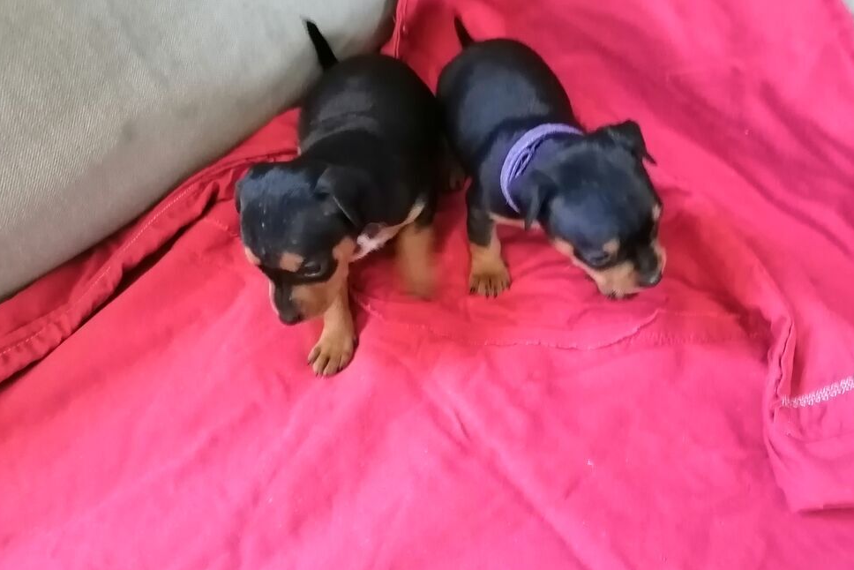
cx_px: 431
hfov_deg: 63.6
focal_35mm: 29
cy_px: 274
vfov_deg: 45.0
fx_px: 688
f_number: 1.8
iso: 640
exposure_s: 1/20
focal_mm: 3.62
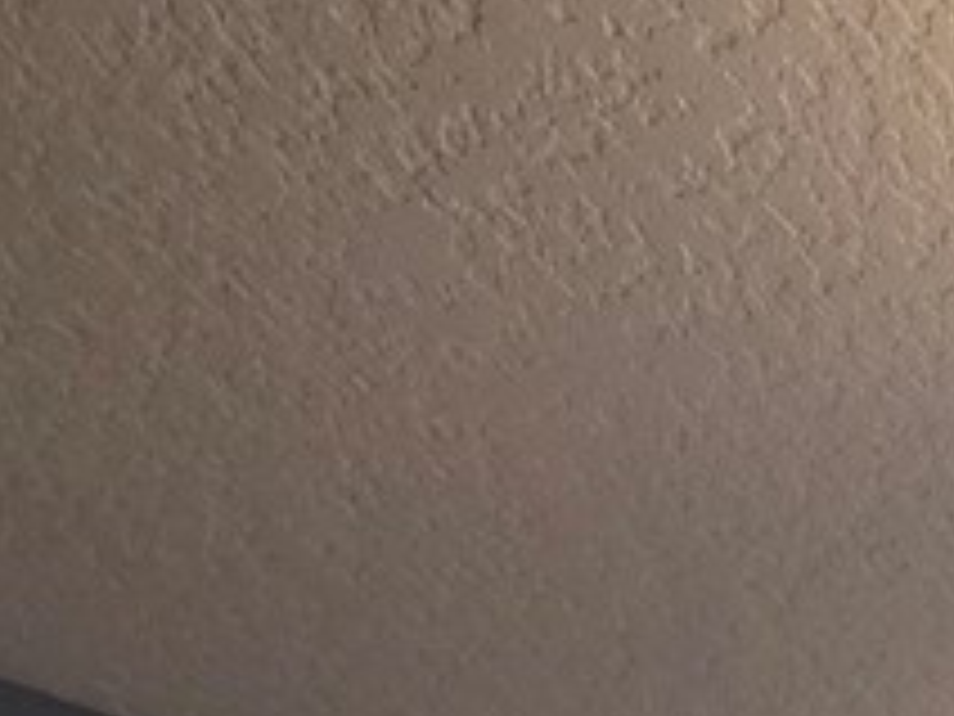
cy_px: 2441
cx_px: 1858
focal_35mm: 98
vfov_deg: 9.5
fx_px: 2701
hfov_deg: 16.0
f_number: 1.9
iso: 400
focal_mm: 2.2
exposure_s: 1/60
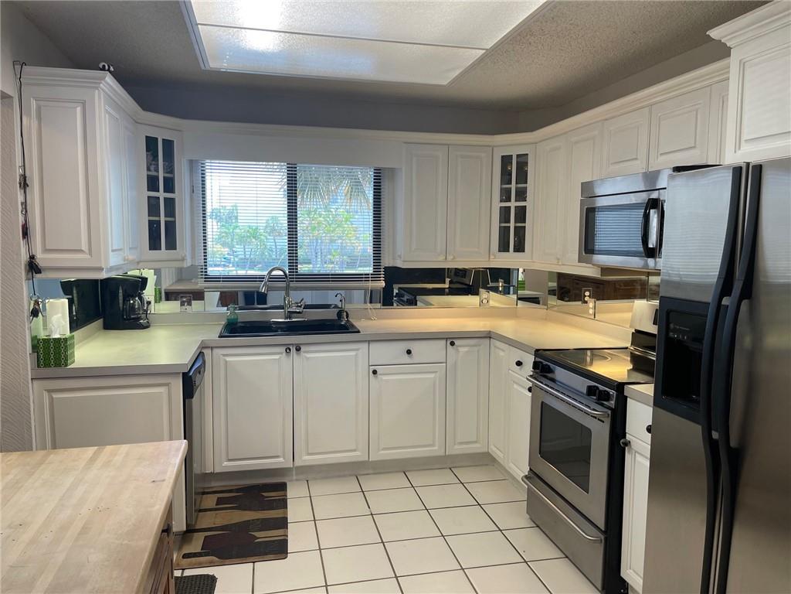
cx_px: 396
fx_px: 594
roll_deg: -0.6
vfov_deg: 53.1
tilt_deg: -7.6
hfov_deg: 67.3
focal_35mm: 26
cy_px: 297
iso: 80
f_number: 1.6
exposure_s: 1/120
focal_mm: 5.1
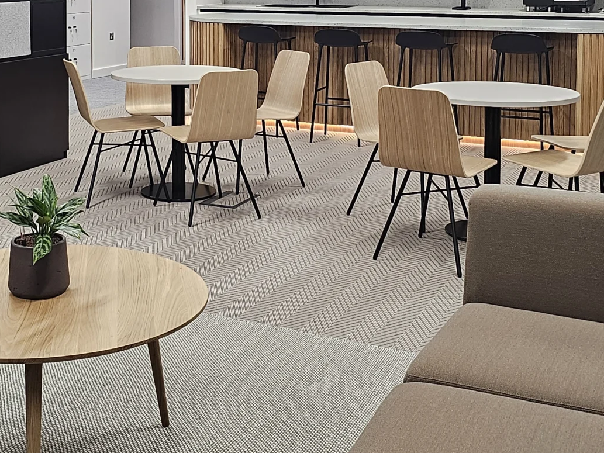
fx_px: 995
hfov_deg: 33.5
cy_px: 50
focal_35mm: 57
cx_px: 198
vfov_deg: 24.9
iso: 250
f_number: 1.7
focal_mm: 6.3
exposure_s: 1/100
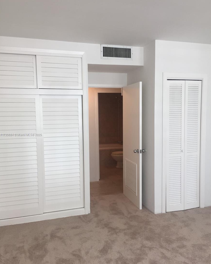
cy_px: 135
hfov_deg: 47.1
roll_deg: +0.3
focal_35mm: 31
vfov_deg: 57.2
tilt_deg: -5.1
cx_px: 106
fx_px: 242
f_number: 2.2
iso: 50
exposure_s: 1/120
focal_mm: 4.15
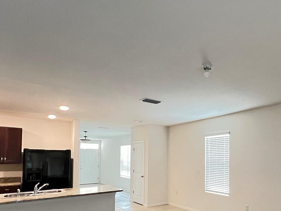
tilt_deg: +1.4
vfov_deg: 54.7
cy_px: 153
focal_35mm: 24
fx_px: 195
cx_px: 227
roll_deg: +0.6
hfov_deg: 64.9
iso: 1000
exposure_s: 1/60
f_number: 1.8
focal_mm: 1.57
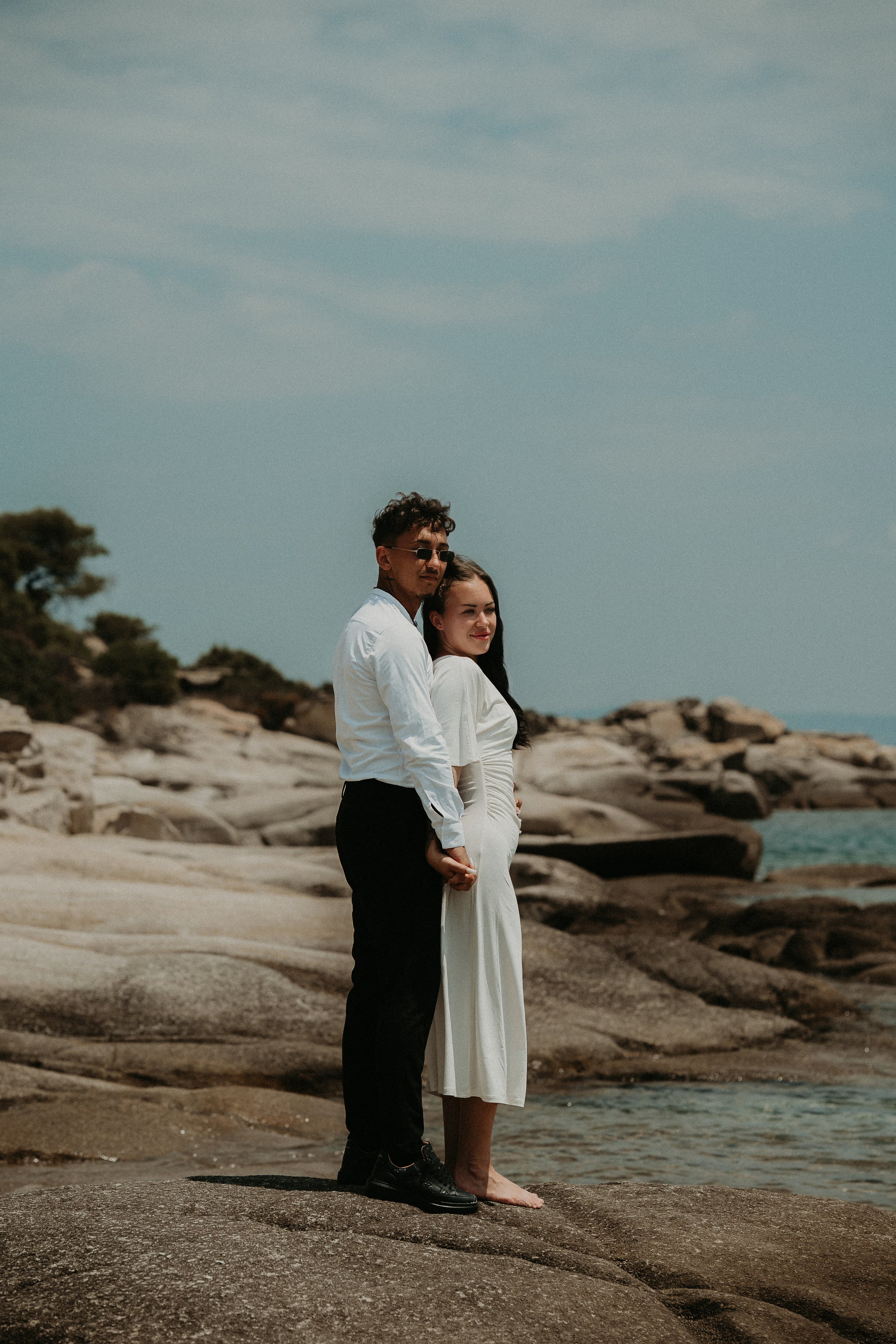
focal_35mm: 85
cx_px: 448
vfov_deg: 23.9
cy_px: 672
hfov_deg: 16.1
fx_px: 3173
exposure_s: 1/5000
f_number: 3.5
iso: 250
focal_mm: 85
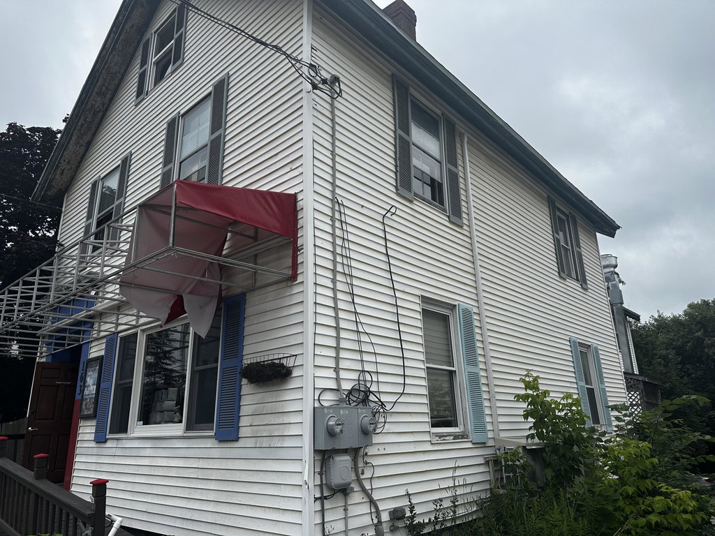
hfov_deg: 71.6
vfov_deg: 56.8
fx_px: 496
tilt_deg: +17.7
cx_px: 358
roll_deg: +1.6
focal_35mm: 24
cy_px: 268
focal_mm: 6.86
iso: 80
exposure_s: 1/3356
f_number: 1.78
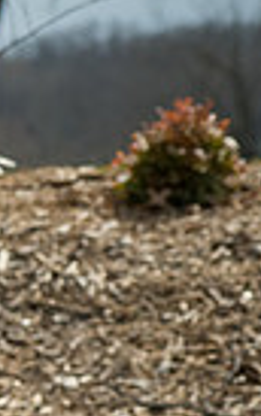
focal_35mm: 431
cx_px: -610
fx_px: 4890
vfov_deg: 4.9
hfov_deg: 3.0
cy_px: 305
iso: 400
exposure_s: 1/800
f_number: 8
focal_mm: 100
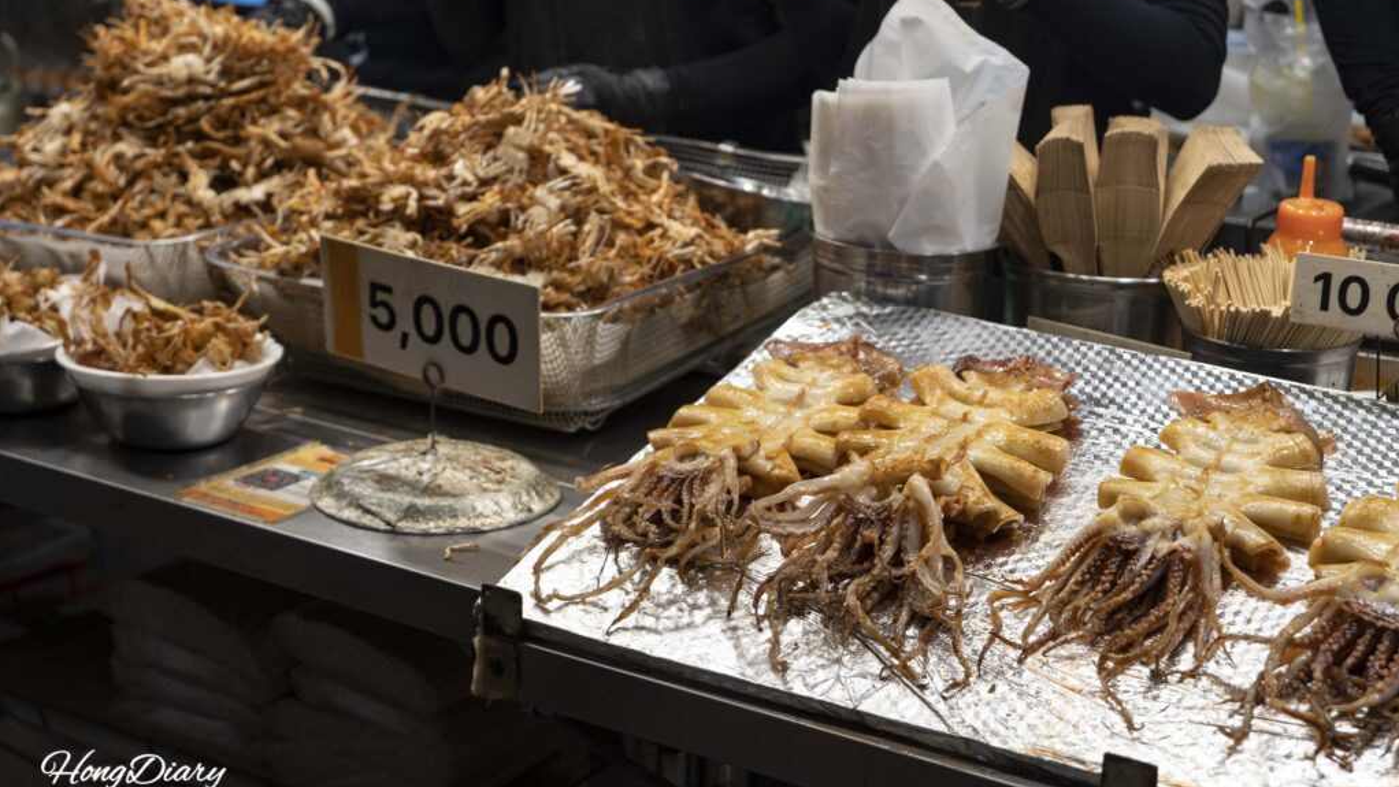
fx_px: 2337
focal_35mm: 63
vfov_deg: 19.1
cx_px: 700
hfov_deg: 33.3
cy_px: 358
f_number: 5.6
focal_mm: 60
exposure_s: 1/60
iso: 125
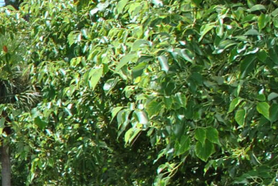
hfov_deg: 10.9
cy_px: 298
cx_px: -396
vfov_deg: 8.5
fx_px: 1221
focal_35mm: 158
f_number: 7.1
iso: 100
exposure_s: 1/200
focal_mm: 18
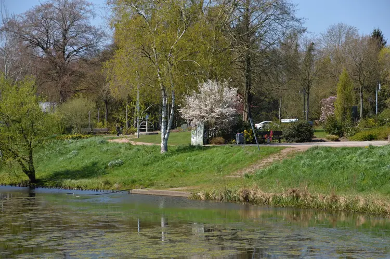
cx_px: 195
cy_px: 130
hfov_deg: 16.1
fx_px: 1380
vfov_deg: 10.7
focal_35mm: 128
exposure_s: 1/800
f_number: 7.1
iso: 200
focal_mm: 85
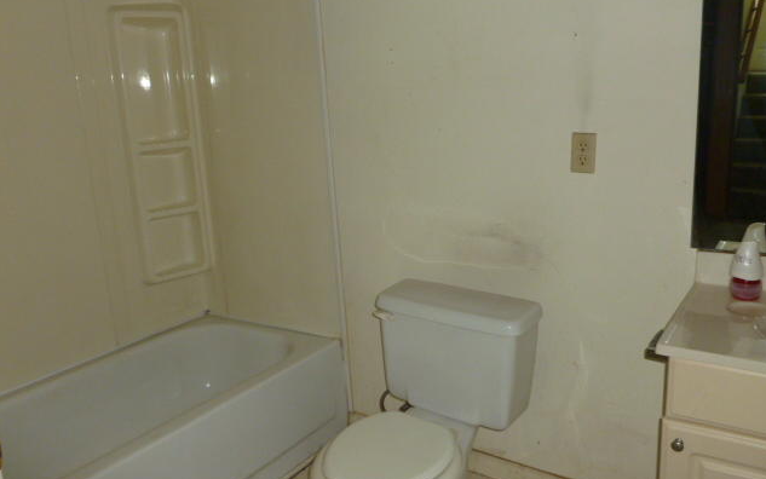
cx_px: 385
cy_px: 235
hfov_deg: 62.9
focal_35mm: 30
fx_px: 626
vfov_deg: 41.9
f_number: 3.3
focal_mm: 5
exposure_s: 1/8
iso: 250
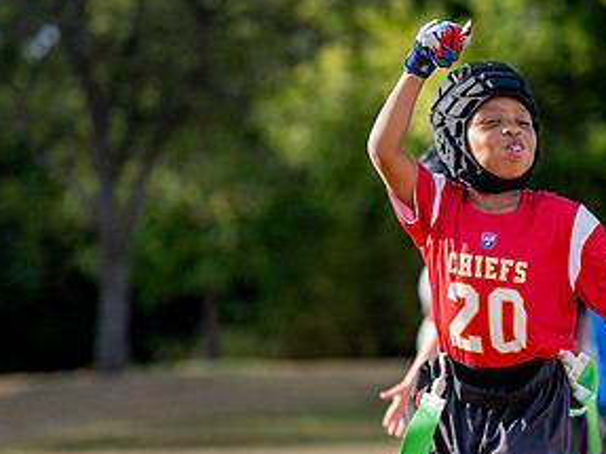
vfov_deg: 4.5
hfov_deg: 6.0
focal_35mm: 328
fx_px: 5740
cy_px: 249
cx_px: 571
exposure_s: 1/4000
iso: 250
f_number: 2.8
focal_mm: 118
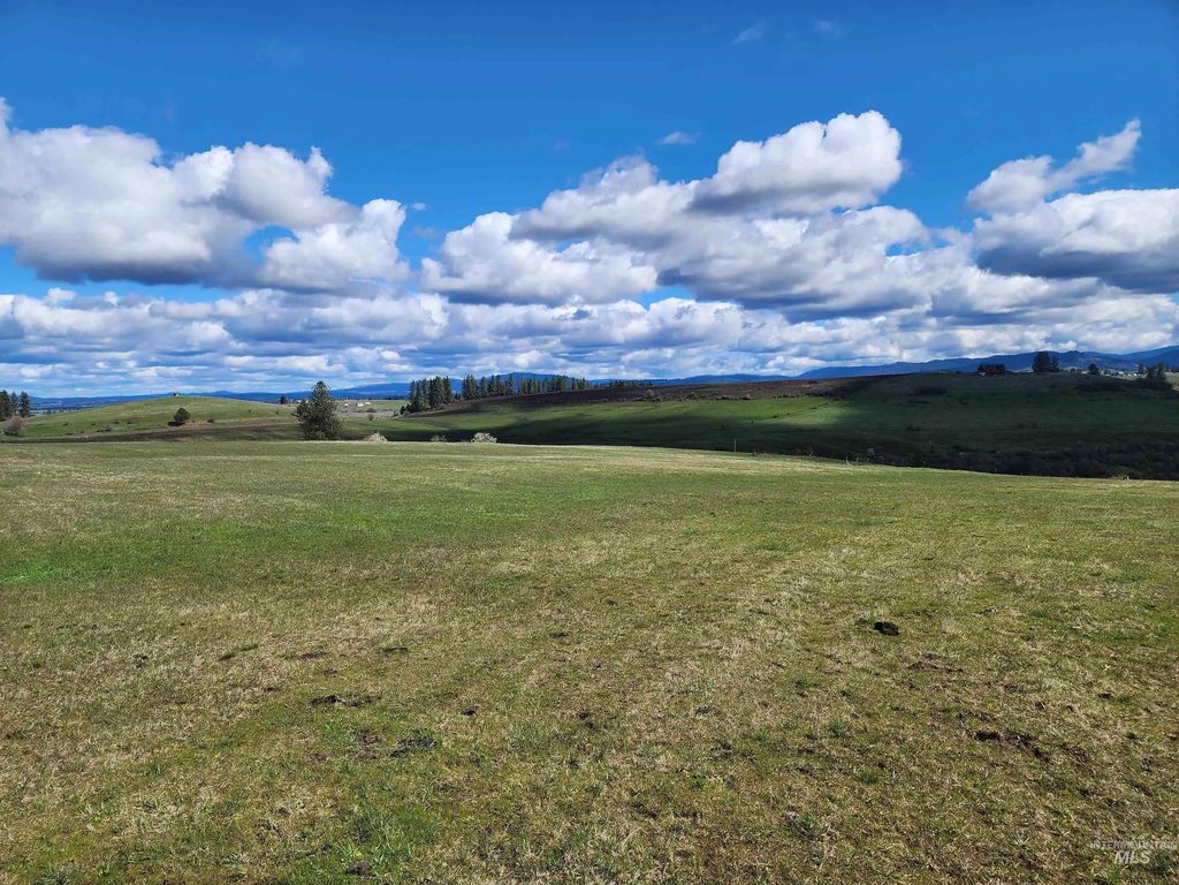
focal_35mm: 23
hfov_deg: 73.9
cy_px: 442
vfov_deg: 58.9
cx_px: 590
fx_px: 783
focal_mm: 6.4
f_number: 1.8
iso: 12
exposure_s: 1/1410
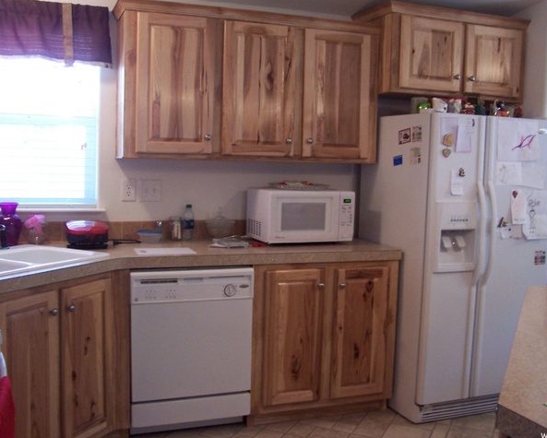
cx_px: 279
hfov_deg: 45.8
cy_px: 219
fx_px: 648
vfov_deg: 37.4
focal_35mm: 40
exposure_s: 1/20
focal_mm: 6.3
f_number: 2.8
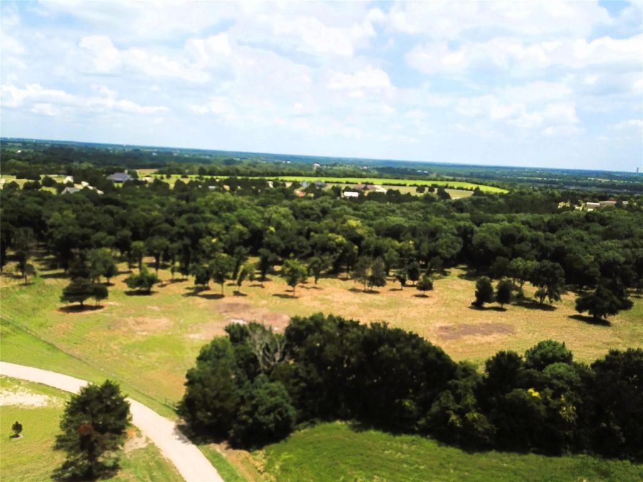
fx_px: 483
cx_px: 322
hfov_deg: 67.3
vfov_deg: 53.1
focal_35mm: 26
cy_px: 241
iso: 100
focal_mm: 4.73
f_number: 2.2
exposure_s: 1/2985
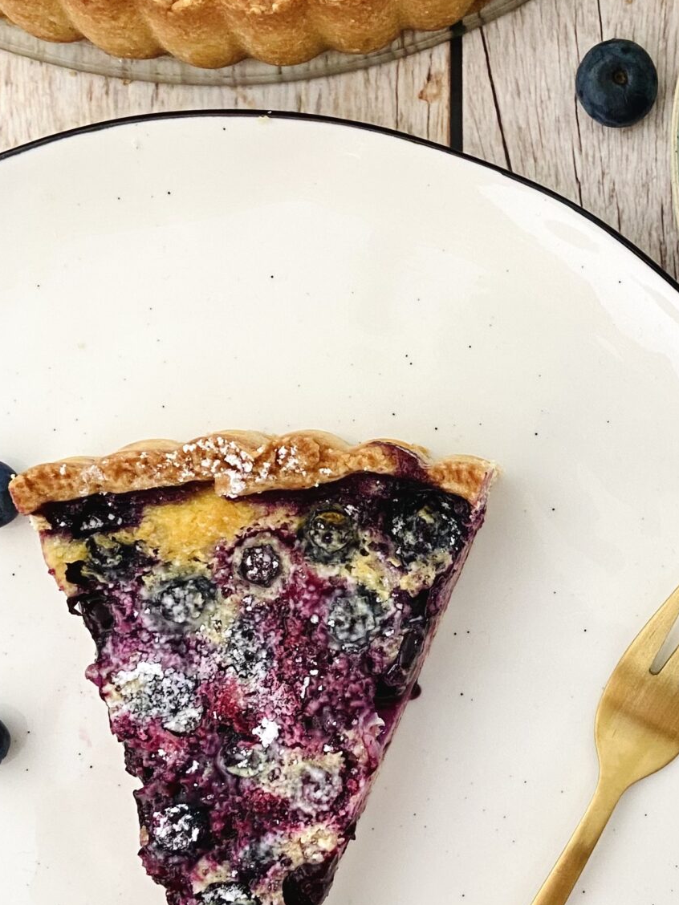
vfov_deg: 32.5
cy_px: 568
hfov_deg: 24.5
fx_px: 1543
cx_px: 529
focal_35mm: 59
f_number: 1.8
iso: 125
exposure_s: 1/63
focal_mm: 4.25
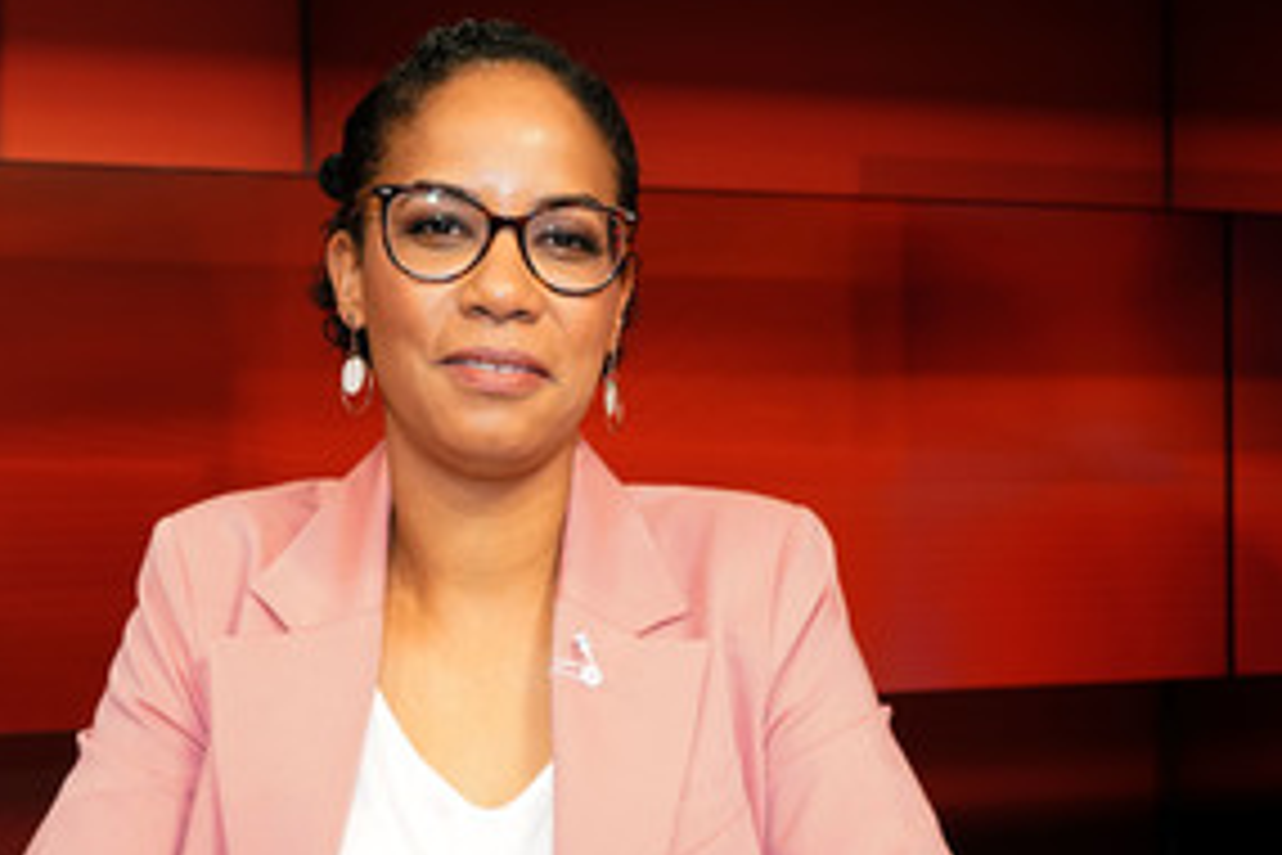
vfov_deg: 27.1
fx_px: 1745
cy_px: 648
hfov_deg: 40.1
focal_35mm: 49
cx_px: 506
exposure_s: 1/125
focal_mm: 31
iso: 2000
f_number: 5
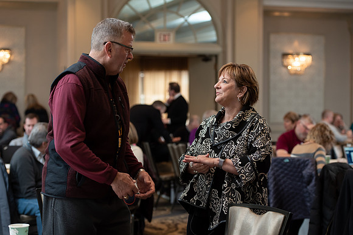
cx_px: 176
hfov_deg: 23.6
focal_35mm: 86
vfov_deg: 15.9
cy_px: 118
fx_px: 843
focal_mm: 86
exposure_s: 1/200
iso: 1250
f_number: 4
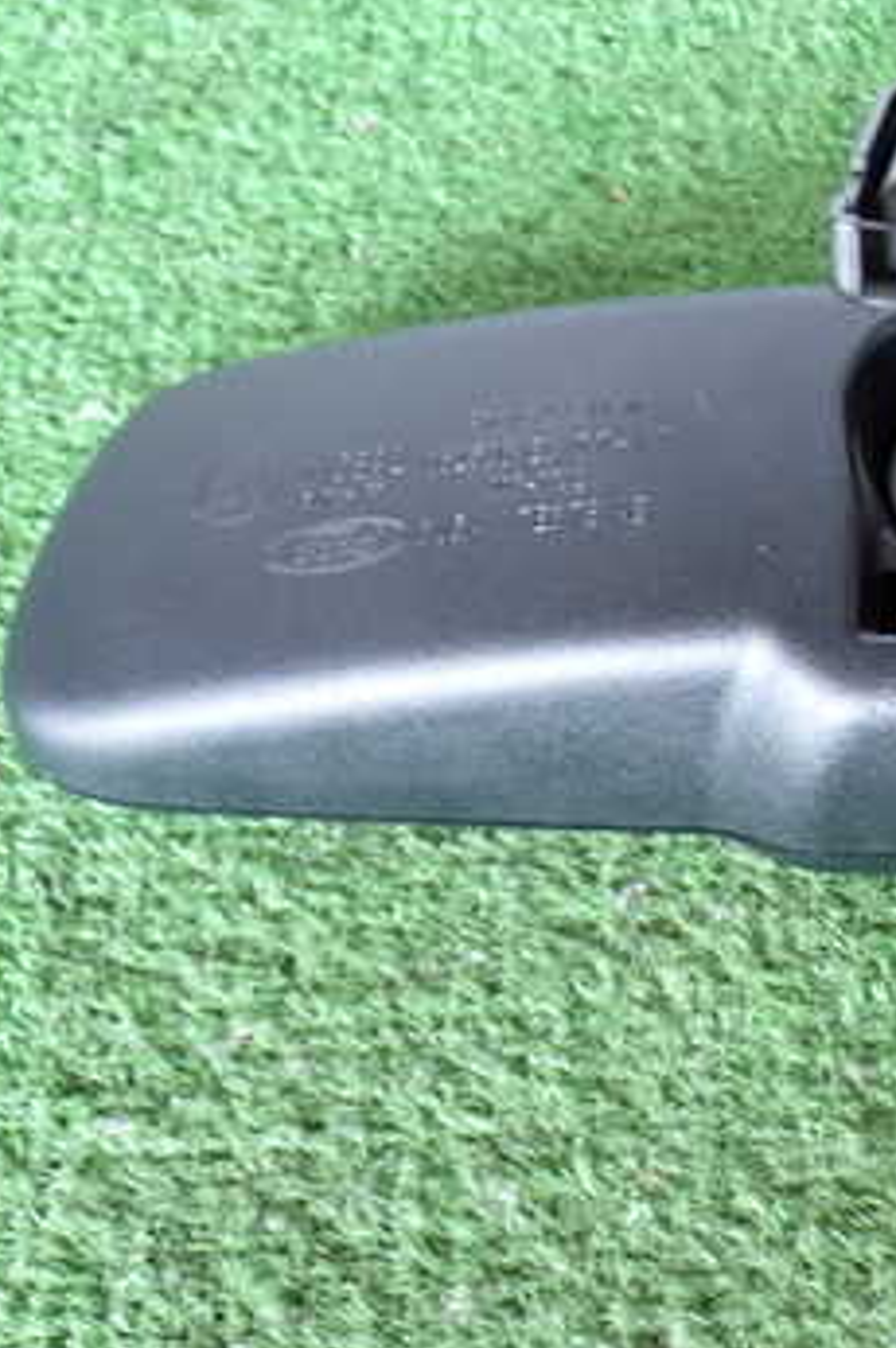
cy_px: 518
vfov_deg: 30.9
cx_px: 986
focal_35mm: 65
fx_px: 2431
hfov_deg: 20.0
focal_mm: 6.37
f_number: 2.5
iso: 200
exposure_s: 1/40
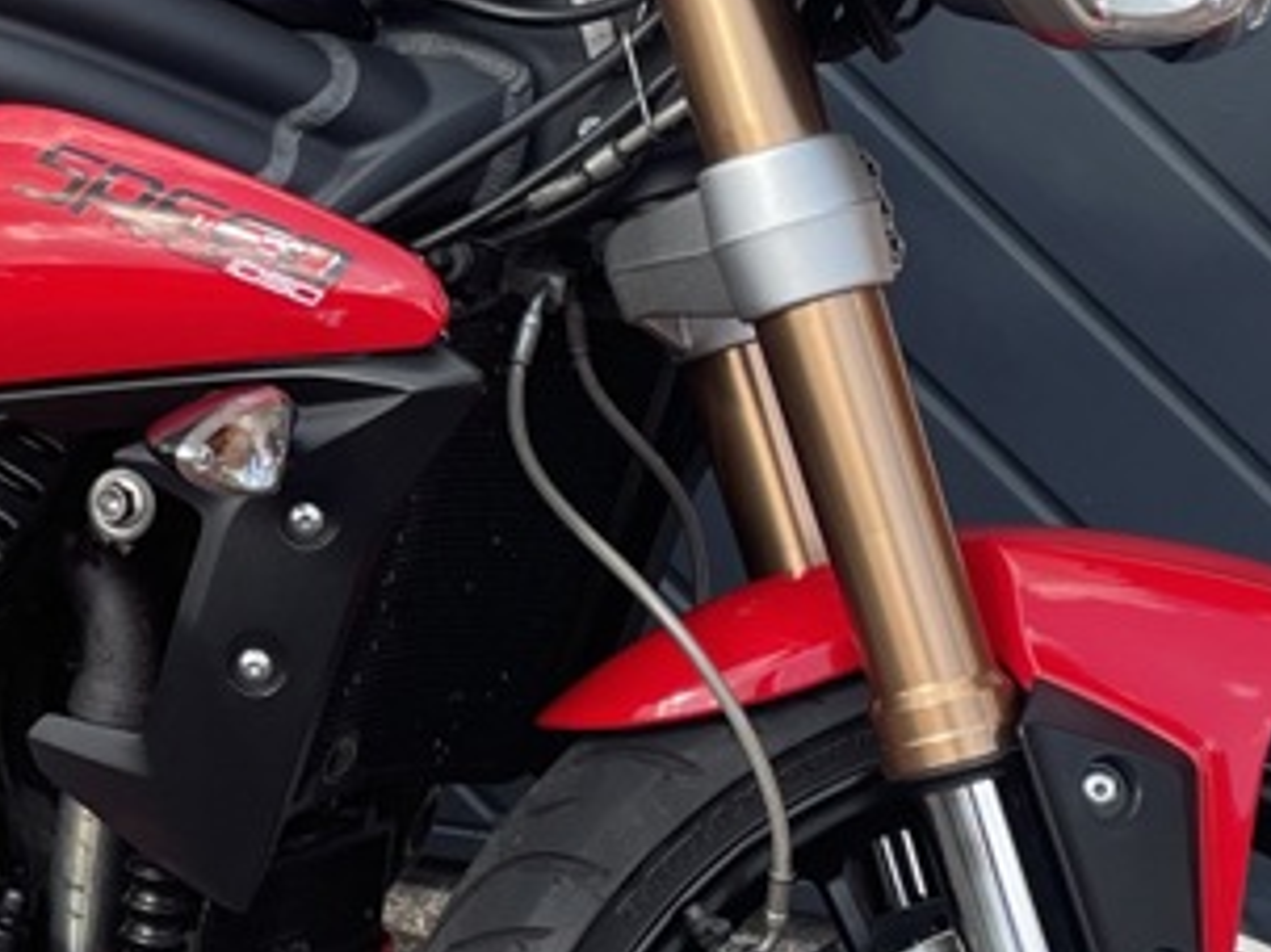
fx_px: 3780
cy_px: 302
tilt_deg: -15.4
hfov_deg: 18.6
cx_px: 13
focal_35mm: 103
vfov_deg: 14.3
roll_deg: +3.3
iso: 32
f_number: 1.6
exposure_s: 1/473
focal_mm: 4.2
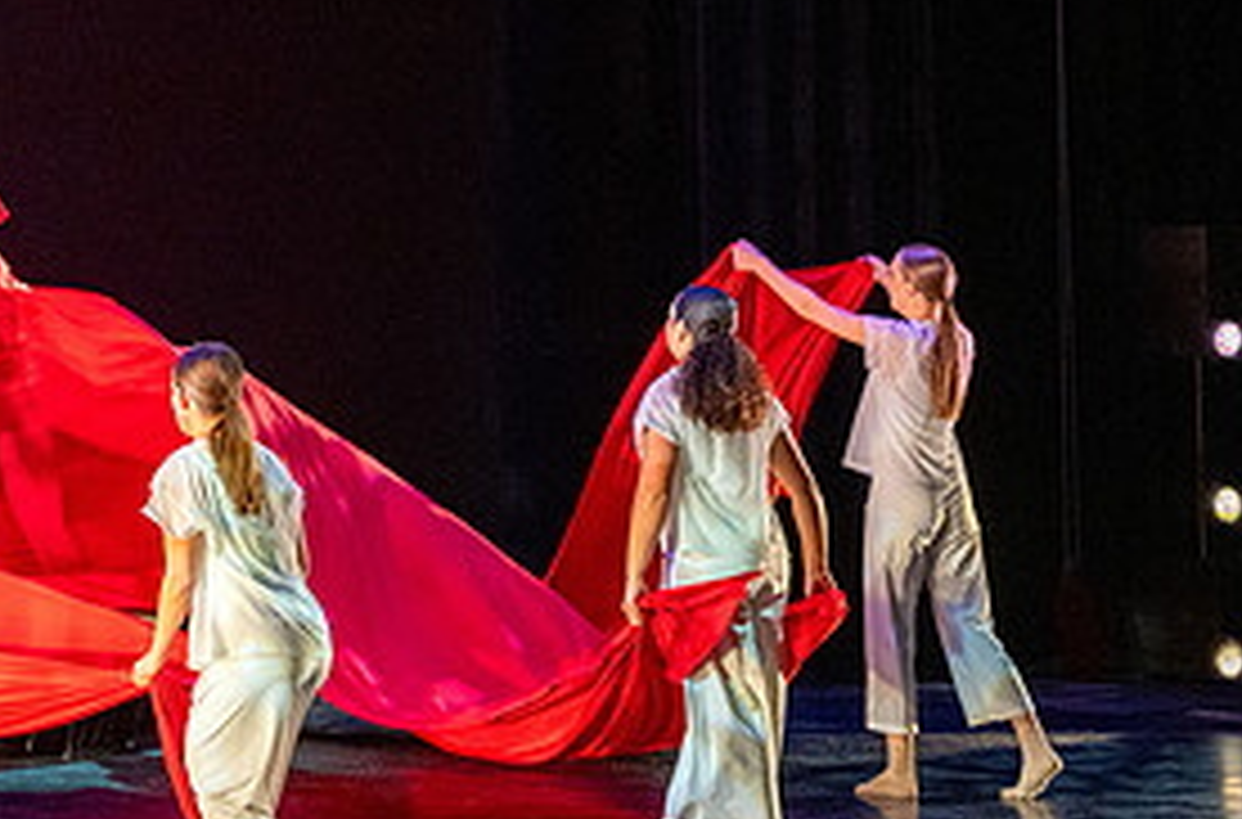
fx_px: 4229
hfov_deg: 15.9
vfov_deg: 10.9
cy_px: -78
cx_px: -337
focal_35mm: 123
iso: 2000
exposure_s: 1/250
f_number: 2.8
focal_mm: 44
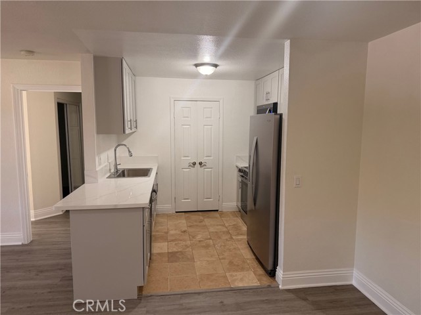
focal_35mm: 24
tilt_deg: -6.9
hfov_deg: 71.6
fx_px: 292
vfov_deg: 56.8
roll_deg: +0.2
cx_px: 210
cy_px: 158
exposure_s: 1/120
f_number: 1.78
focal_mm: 6.76
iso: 200
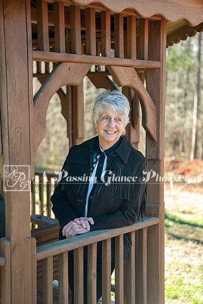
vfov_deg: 30.9
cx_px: 102
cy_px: 152
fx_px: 548
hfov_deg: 21.0
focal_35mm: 65
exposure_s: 1/2000
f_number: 2.8
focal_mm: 65
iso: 2000
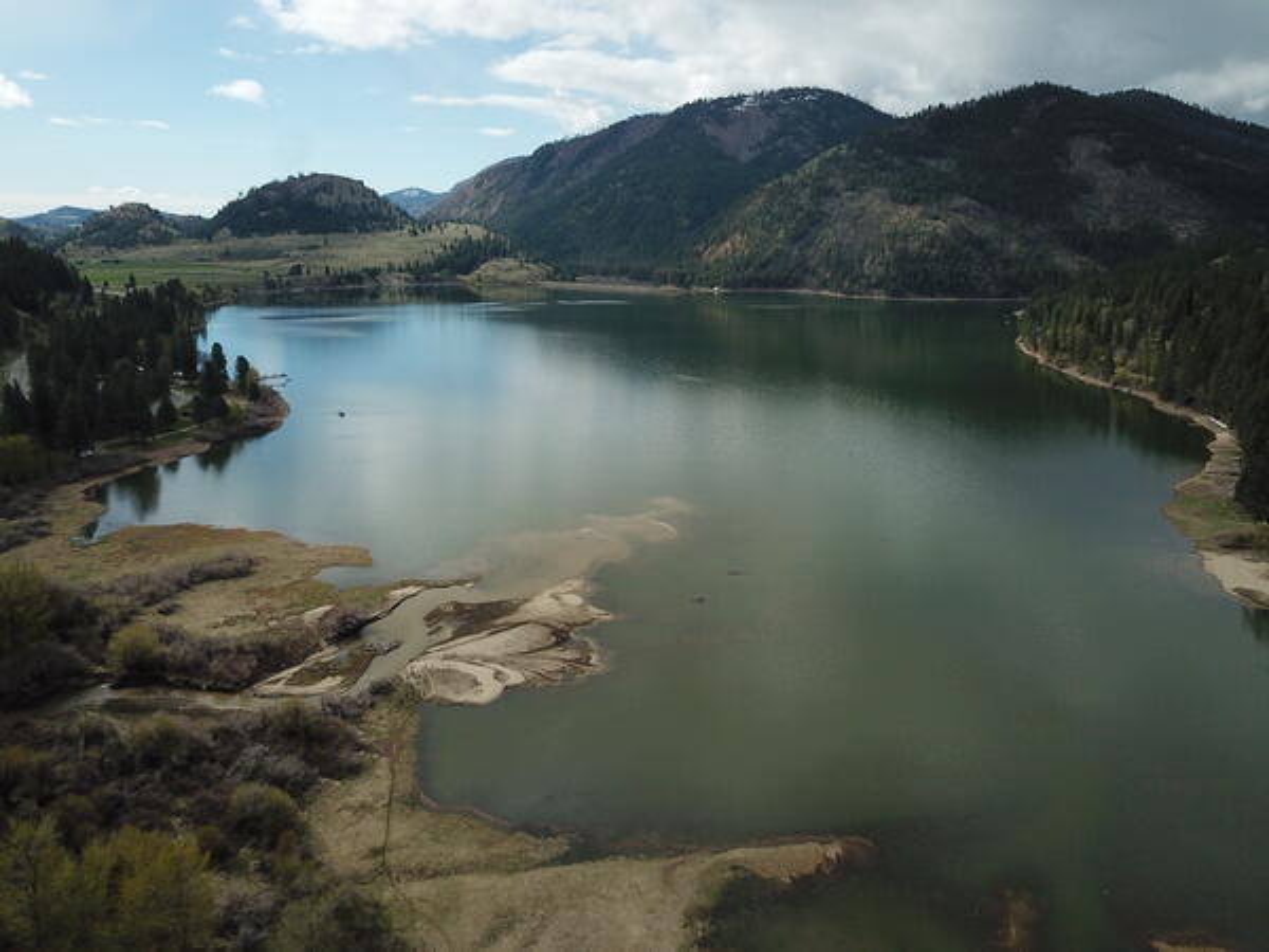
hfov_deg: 67.3
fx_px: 953
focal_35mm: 26
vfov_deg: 53.1
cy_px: 476
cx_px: 634
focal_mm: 4.73
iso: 200
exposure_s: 1/3205
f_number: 2.2
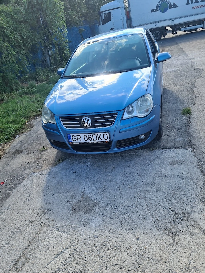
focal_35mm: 26
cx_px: 102
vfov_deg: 67.3
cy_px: 136
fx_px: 205
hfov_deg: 53.1
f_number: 1.8
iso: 50
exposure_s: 1/833
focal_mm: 5.4
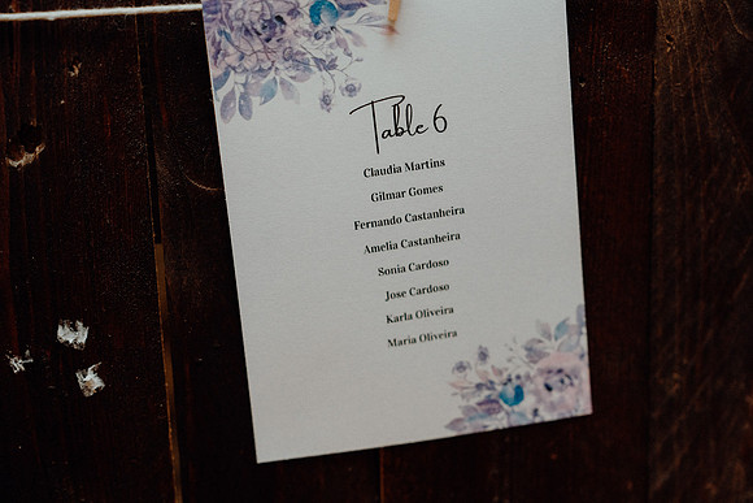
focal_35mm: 66
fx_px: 1381
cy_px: 252
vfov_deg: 20.6
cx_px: 376
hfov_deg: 30.5
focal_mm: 66
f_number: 3.5
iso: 2500
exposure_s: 1/200
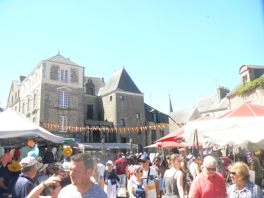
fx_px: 275
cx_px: 132
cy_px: 99
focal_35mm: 36
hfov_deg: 51.4
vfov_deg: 39.7
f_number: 3.6
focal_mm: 6
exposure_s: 1/400
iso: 100
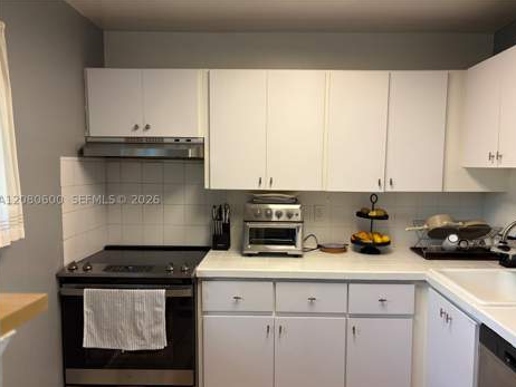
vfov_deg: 51.4
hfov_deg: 65.3
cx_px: 262
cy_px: 200
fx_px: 403
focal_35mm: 27
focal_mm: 5.96
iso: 64
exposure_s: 1/60
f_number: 1.6
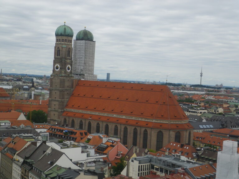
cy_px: 90
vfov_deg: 28.6
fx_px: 352
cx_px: 120
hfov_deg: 37.5
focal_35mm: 51
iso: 80
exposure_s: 1/400
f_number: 5.3
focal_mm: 9.1
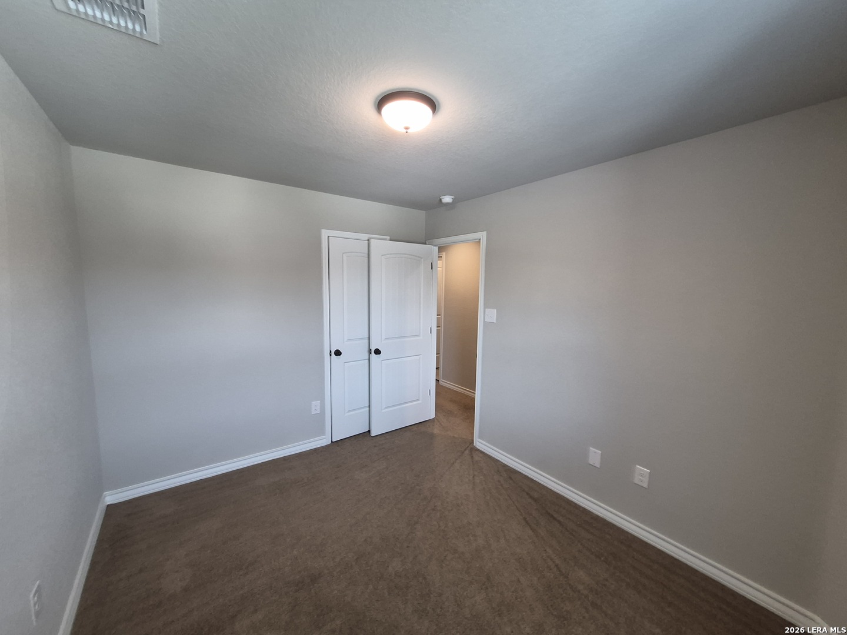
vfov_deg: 89.9
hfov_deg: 106.2
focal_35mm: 13
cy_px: 318
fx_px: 318
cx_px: 424
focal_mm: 1.74
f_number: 2.2
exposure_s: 1/60
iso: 200
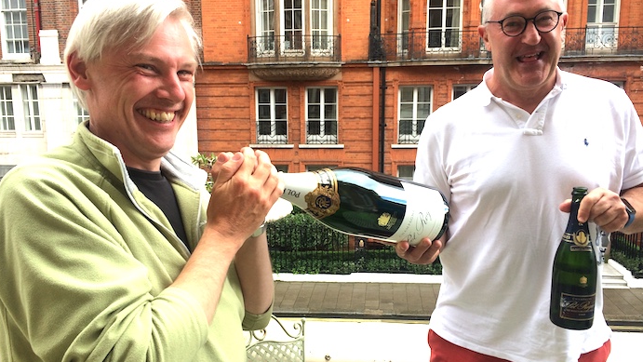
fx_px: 546
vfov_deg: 36.7
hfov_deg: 61.0
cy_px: 187
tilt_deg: -12.1
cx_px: 321
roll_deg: +1.5
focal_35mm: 32
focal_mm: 4.15
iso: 32
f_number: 2.2
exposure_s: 1/273
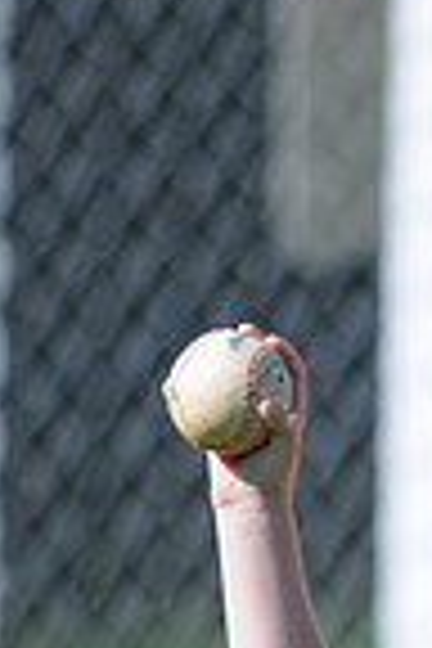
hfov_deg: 0.8
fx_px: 32649
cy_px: 1094
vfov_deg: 1.1
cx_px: 574
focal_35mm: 1814
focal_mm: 300
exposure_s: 1/1250
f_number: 4
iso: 200
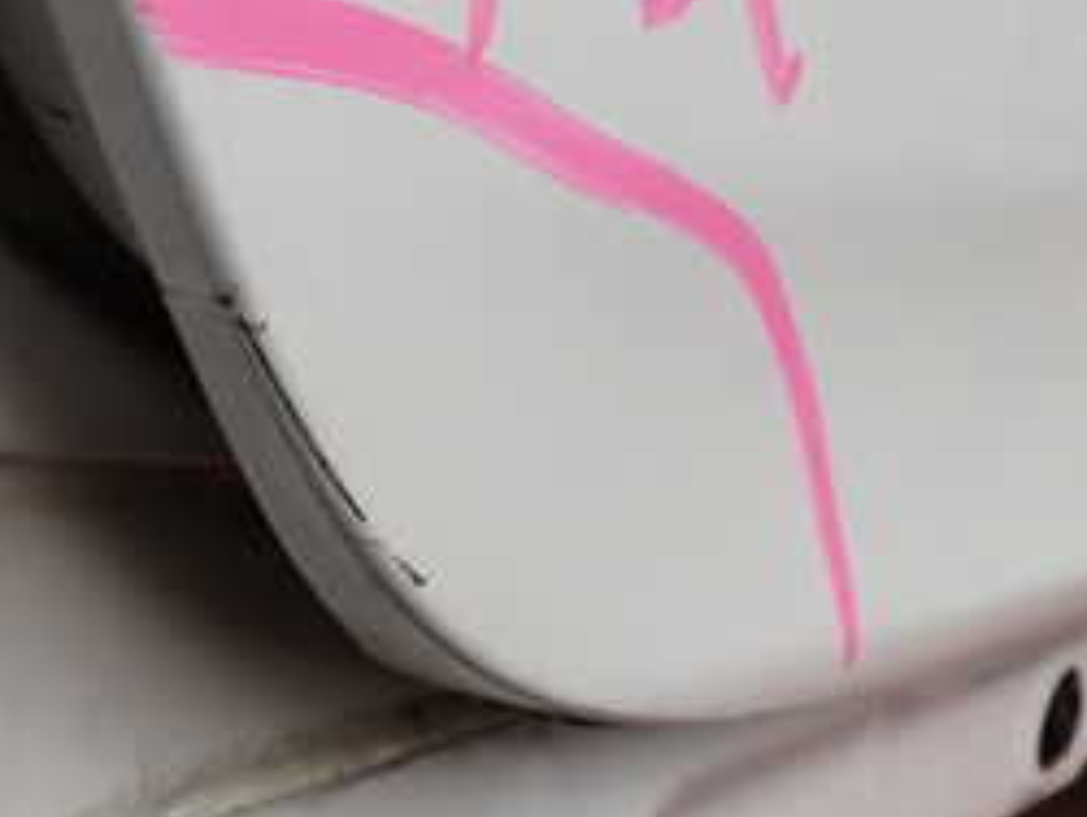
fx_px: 2263
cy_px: 39
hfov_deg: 26.9
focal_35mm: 72
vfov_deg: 20.0
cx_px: 396
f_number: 3.2
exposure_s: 1/500
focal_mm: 5.4
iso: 100
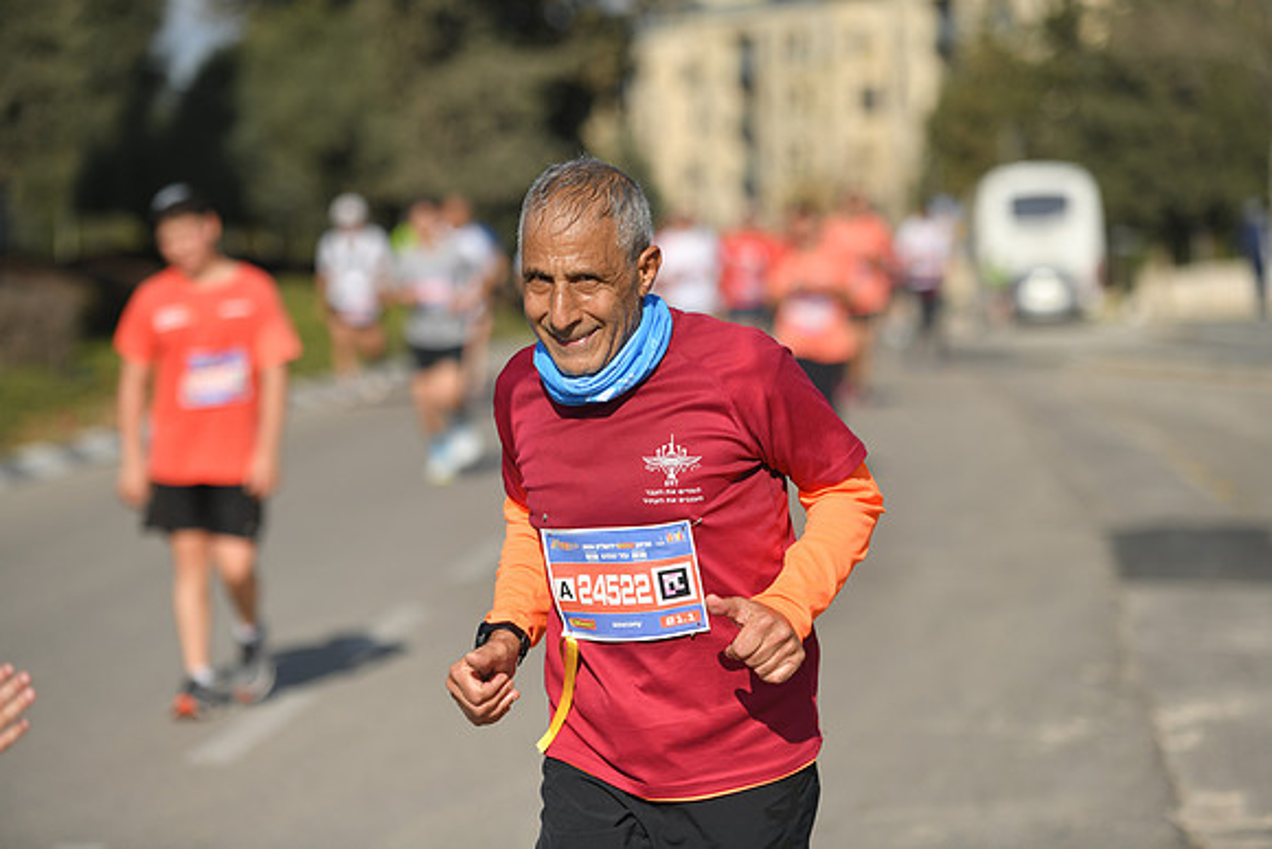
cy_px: 424
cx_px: 636
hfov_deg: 15.8
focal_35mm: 130
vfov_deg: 10.6
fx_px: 4594
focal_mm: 130
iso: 200
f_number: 4
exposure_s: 1/6400
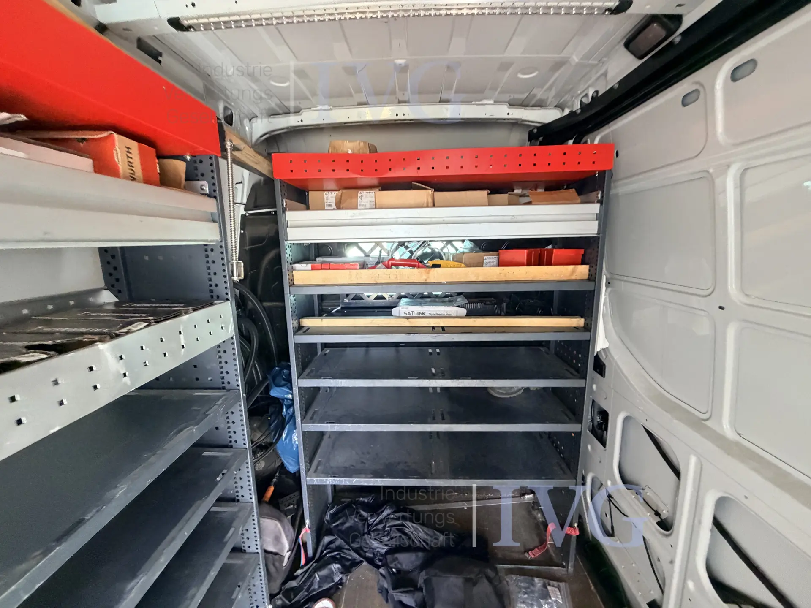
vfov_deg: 85.7
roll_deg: +3.0
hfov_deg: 102.1
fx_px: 328
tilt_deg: -14.6
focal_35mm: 14
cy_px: 304
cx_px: 406
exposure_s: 1/60
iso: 400
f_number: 2.2
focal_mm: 2.22
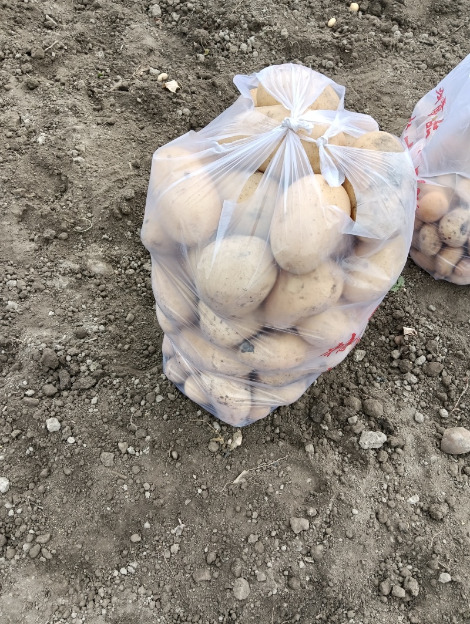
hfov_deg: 51.5
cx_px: 235
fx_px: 488
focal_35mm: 27
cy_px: 312
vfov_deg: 65.3
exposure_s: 1/50
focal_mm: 3.98
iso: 64
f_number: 1.8
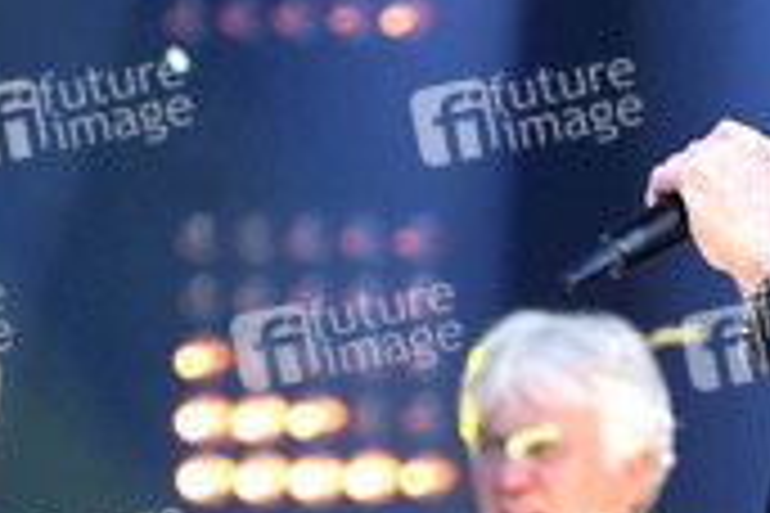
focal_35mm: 526
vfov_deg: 2.6
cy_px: 450
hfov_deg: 3.9
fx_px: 11250
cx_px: 858
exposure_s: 1/200
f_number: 5.6
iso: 3200
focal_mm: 200
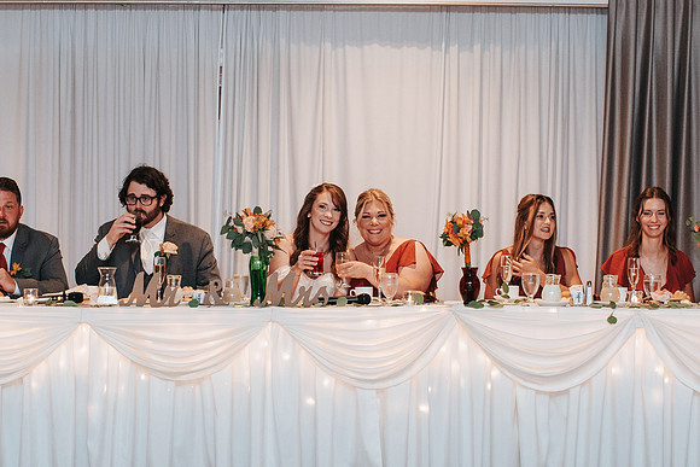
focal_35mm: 88
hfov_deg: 23.1
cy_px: 320
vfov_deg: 15.5
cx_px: 288
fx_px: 1714
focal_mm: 35
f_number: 2.8
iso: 1000
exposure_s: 1/160
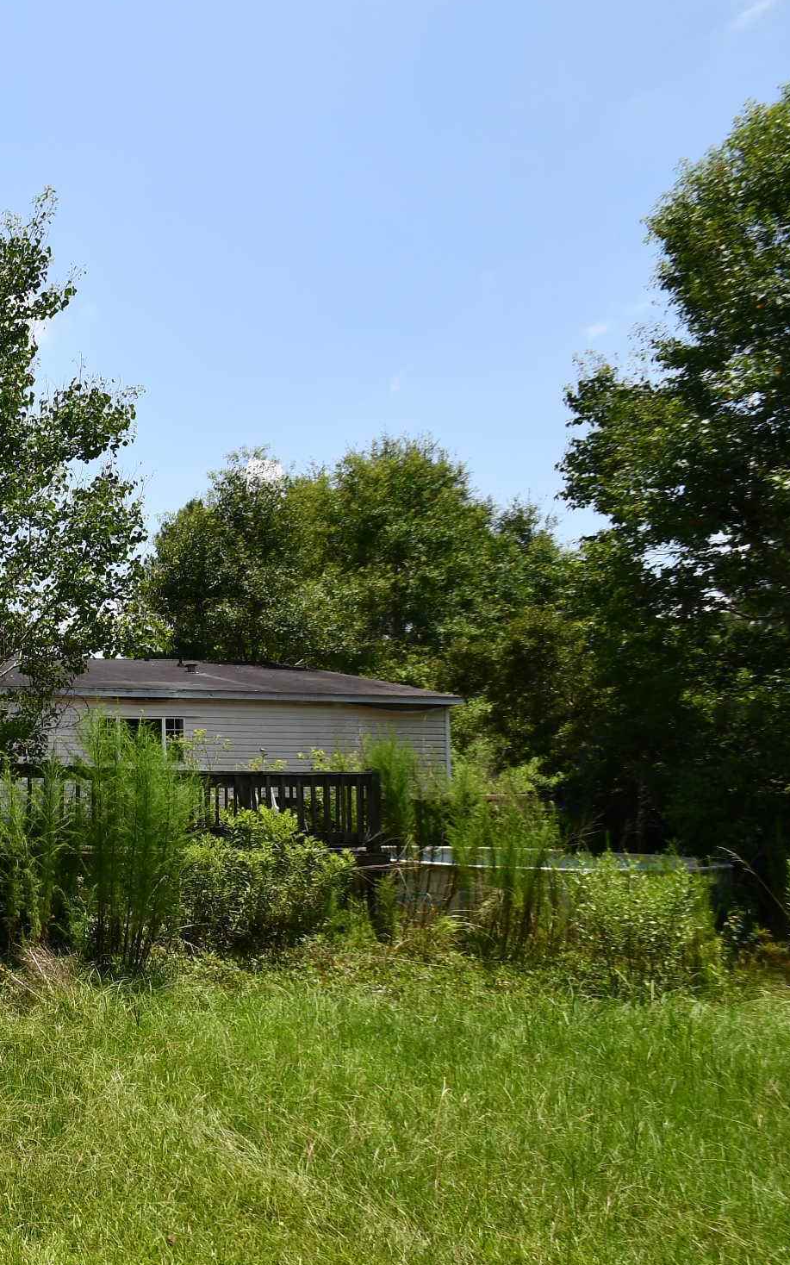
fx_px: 999
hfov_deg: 30.7
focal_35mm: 29
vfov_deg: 64.1
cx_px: -303
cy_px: 750
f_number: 9
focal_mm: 10
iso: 100
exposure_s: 1/320
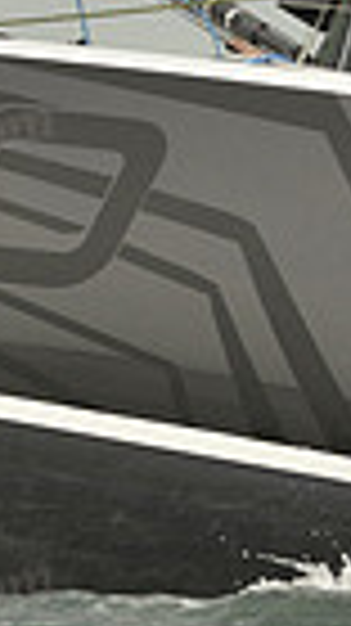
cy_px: 16
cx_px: -810
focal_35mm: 874
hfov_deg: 1.4
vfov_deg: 2.5
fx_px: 14488
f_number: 7.1
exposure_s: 1/1250
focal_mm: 200
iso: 280
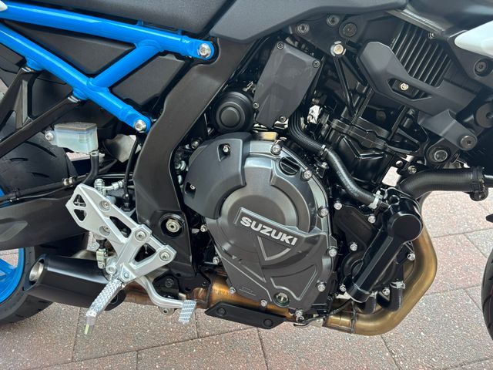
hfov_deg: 67.3
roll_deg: +0.2
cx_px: 246
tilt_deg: -36.4
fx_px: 370
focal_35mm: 26
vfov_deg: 53.1
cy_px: 185
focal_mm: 5.96
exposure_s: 1/74
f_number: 1.6
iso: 125
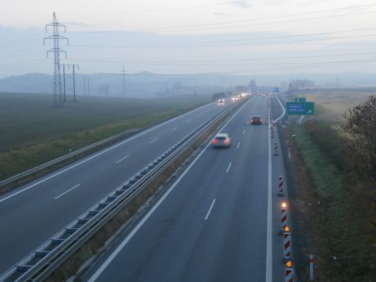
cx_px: 185
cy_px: 146
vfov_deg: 23.6
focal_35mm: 62
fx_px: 673
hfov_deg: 31.2
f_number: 4.5
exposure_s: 1/10
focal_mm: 10.11
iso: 200
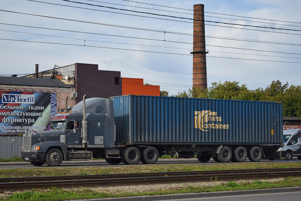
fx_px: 577
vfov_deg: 19.7
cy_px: 100
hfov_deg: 29.2
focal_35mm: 69
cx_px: 150
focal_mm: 46
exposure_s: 1/640
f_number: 5.6
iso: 100
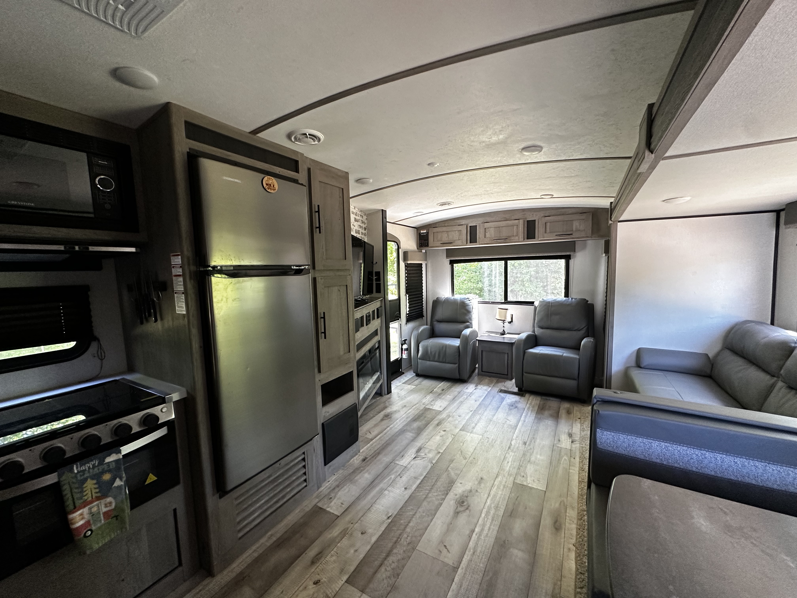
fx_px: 322
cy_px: 299
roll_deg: +1.7
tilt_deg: -5.1
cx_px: 398
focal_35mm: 14
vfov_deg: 85.7
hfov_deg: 102.1
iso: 250
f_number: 2.2
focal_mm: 2.22
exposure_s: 1/99
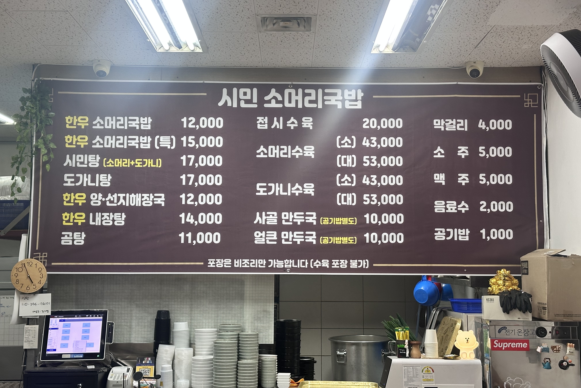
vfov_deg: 27.0
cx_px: 290
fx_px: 807
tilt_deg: +5.1
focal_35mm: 50
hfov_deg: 39.6
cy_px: 186
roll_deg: -0.2
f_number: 1.78
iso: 125
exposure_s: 1/60
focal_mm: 6.86
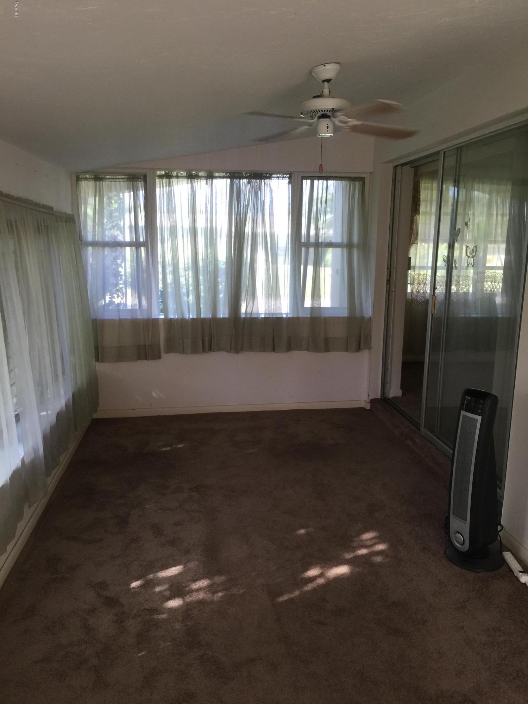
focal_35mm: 29
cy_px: 352
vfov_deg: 61.7
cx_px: 264
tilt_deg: -8.4
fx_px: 590
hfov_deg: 48.2
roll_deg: -1.4
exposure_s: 1/30
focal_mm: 4.15
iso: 32
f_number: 2.2
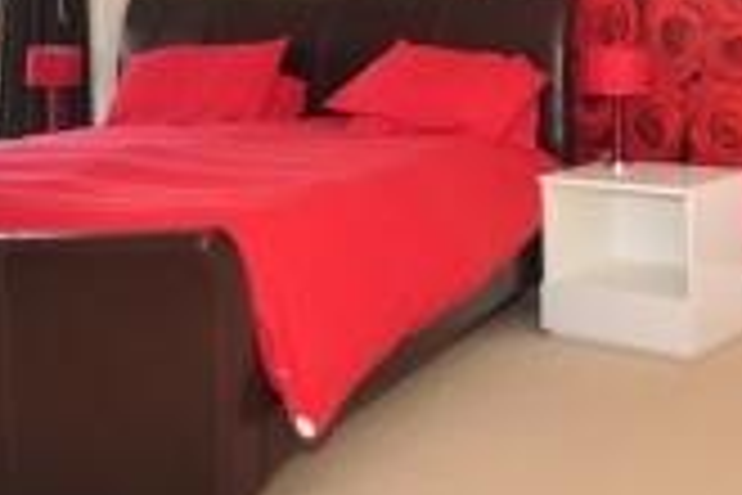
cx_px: 517
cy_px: -40
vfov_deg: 20.9
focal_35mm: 62
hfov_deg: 32.1
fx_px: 1275
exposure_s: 1/100
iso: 200
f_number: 4.2
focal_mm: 11
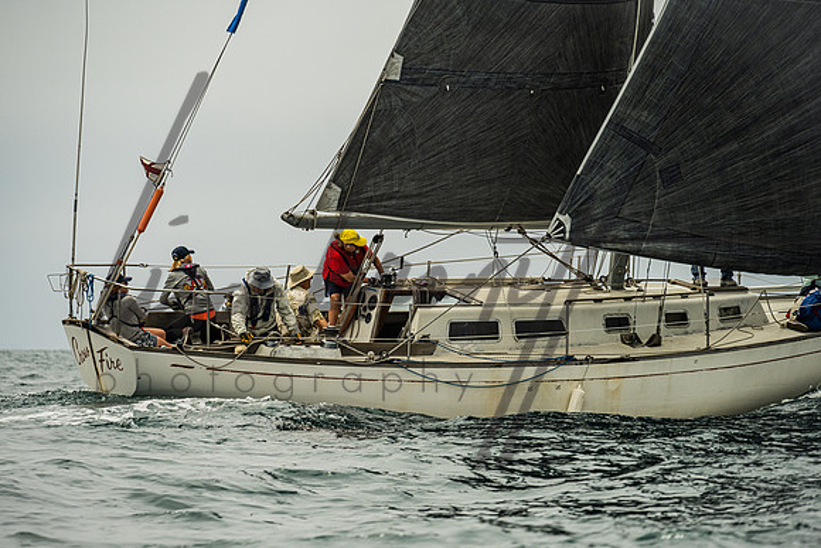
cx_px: 362
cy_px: 299
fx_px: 5240
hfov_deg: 9.0
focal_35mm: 230
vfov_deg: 6.0
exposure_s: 1/1600
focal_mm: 200
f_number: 6.3
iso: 400
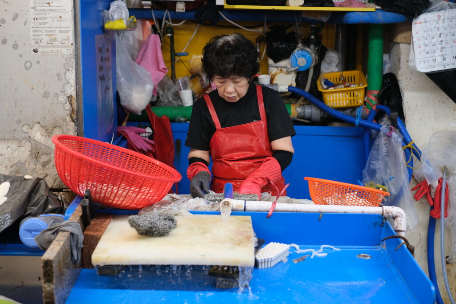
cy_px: 152
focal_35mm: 53
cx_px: 228
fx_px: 671
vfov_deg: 25.5
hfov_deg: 37.5
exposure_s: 1/180
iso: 320
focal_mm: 35
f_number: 2.2
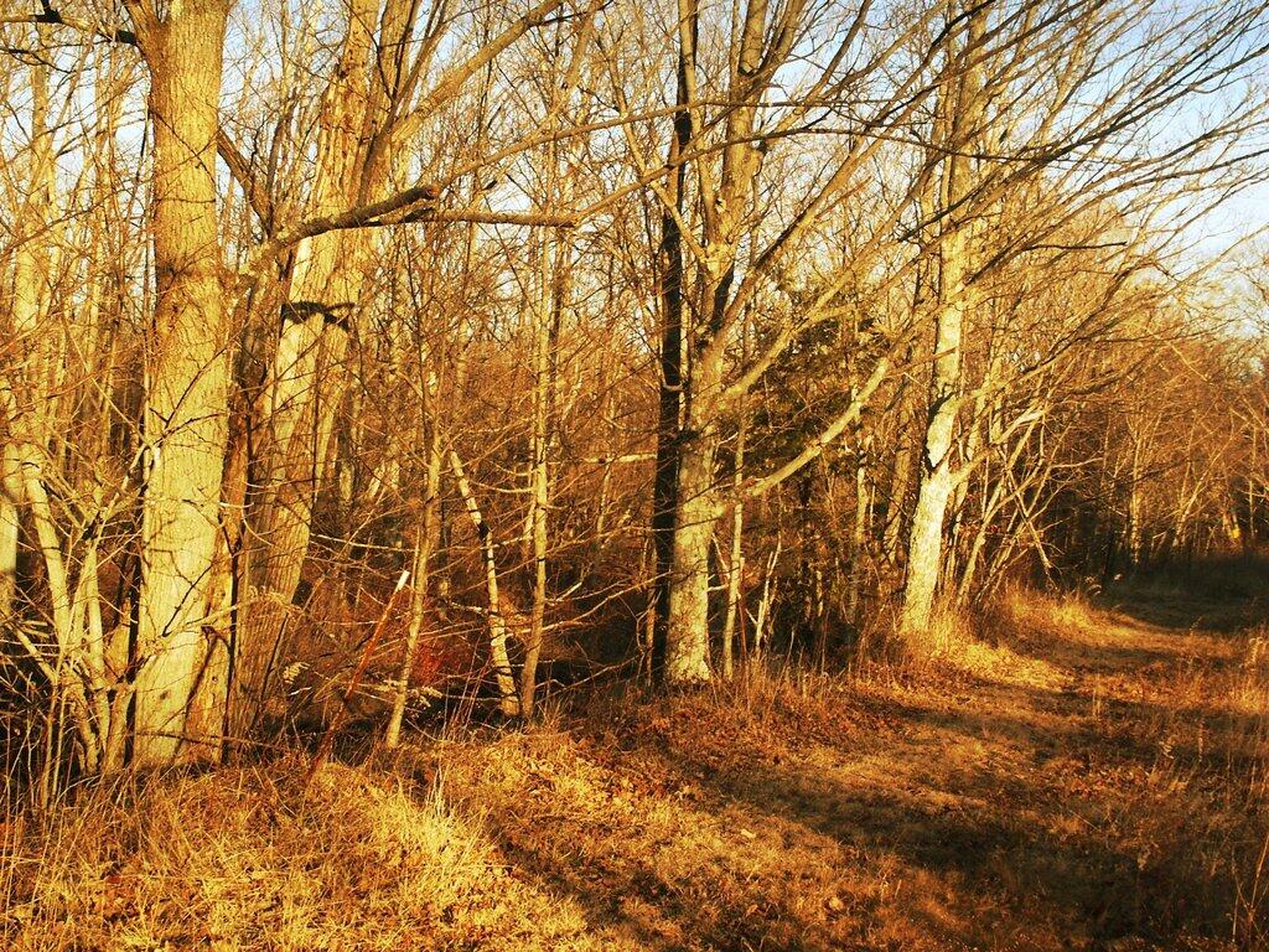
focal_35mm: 47
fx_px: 1723
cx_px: 634
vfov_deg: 30.9
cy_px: 476
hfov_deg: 40.4
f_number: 8
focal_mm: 9.72
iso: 64
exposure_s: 1/90
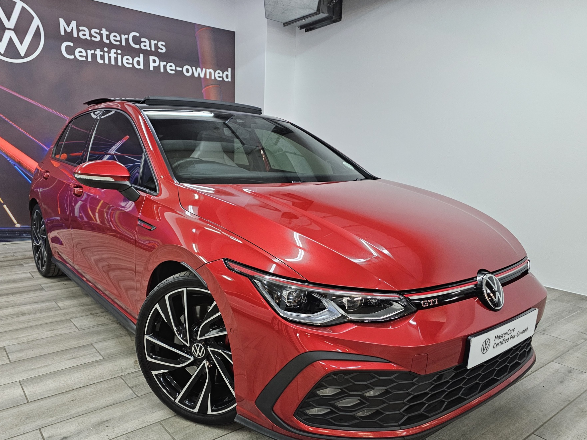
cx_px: 269
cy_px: 246
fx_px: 441
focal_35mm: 26
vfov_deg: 52.9
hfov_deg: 67.2
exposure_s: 1/100
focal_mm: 6.3
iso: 500
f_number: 1.7
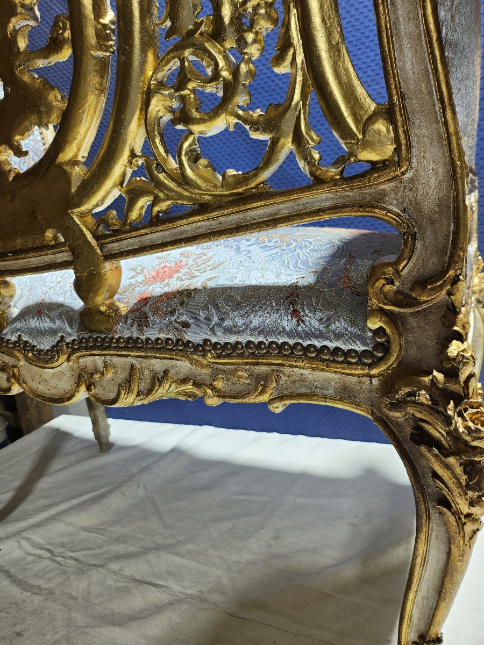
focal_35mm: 24
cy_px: 322
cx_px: 242
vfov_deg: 71.6
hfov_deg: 56.8
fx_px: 447
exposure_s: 1/180
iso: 80
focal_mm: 5
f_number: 1.8
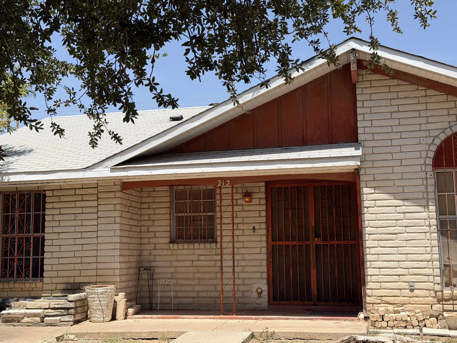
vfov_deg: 30.3
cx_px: 228
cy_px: 172
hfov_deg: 39.7
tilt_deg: +7.6
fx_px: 634
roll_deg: +1.1
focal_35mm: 48
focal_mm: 6.76
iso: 64
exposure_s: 1/4098
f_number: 1.78
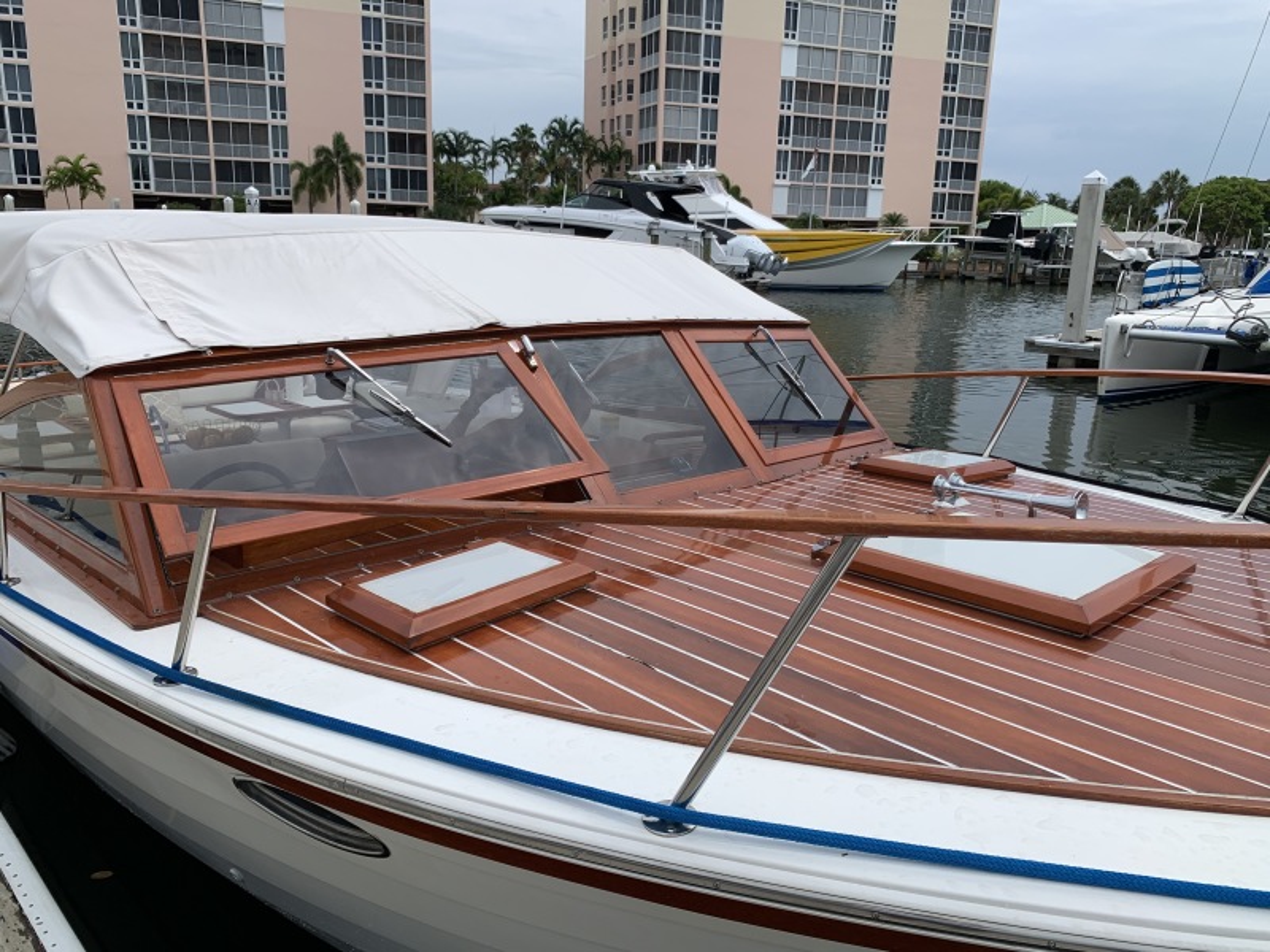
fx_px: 954
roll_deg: -1.2
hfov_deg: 67.3
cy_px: 476
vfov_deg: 53.1
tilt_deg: -15.2
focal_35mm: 26
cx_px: 635
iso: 25
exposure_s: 1/4098
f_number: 1.8
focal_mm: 4.25
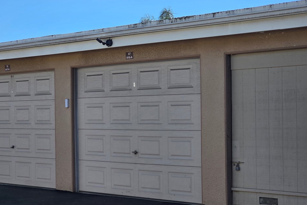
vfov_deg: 17.5
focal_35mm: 78
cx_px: 144
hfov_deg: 26.0
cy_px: 105
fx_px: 665
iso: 25
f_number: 2.4
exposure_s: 1/892
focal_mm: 7
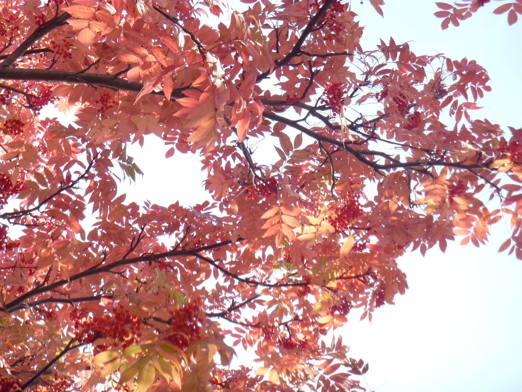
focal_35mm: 81
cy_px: 196
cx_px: 261
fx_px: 1221
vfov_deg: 18.2
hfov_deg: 24.1
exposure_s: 1/160
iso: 200
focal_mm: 14.5
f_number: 5.3
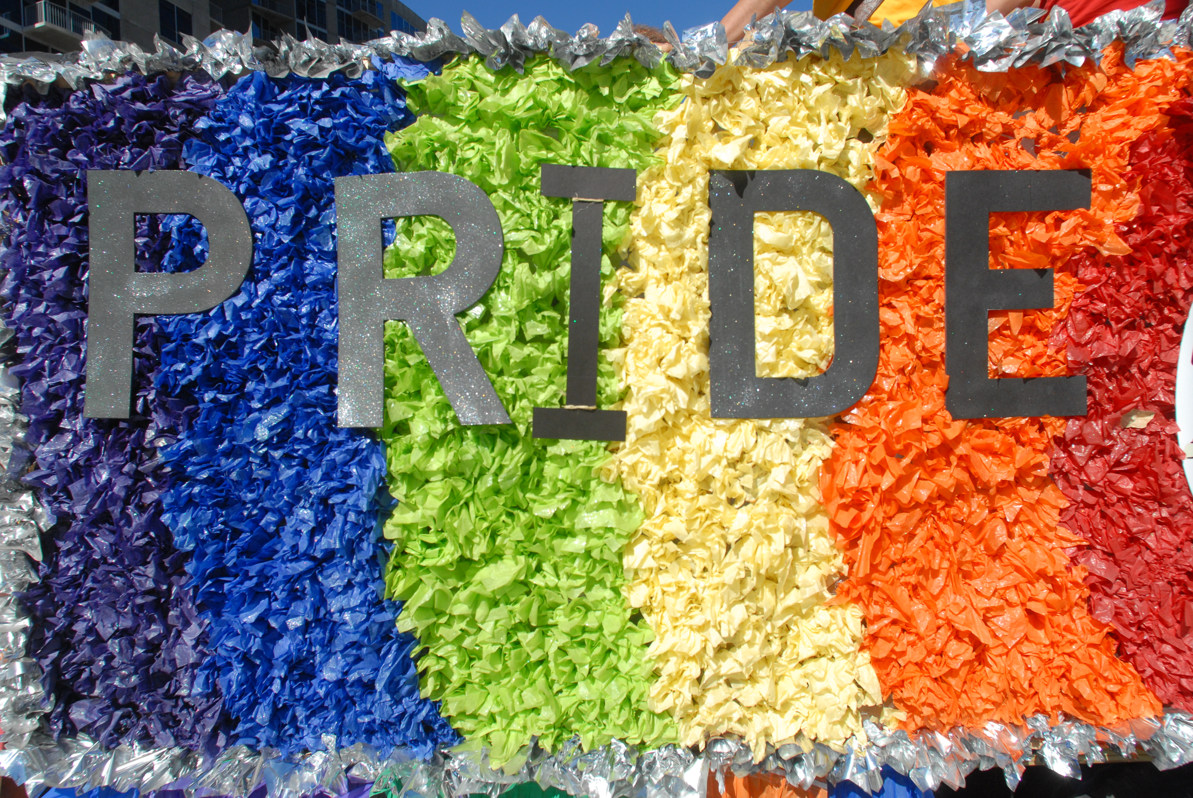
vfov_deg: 59.6
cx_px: 596
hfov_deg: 81.1
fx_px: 697
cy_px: 399
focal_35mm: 21
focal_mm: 14
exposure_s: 1/1000
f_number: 6.3
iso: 320
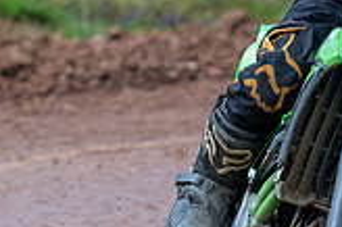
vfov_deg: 1.5
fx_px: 8427
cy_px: 57
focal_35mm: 888
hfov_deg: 2.3
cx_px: 492
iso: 125
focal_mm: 145
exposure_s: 1/400
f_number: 5
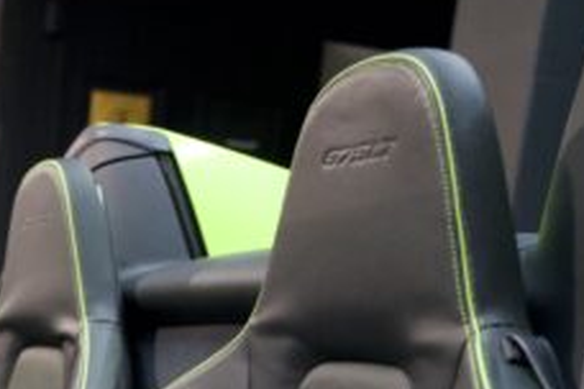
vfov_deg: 15.3
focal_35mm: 81
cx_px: -200
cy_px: 619
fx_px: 1314
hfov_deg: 22.2
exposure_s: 1/100
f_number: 2.8
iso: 3200
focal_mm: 24
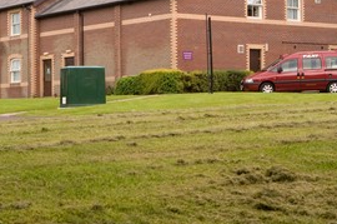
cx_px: 55
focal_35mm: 91
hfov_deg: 22.0
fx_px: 850
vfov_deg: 14.9
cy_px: 46
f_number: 8
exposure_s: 1/40
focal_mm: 32
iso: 200
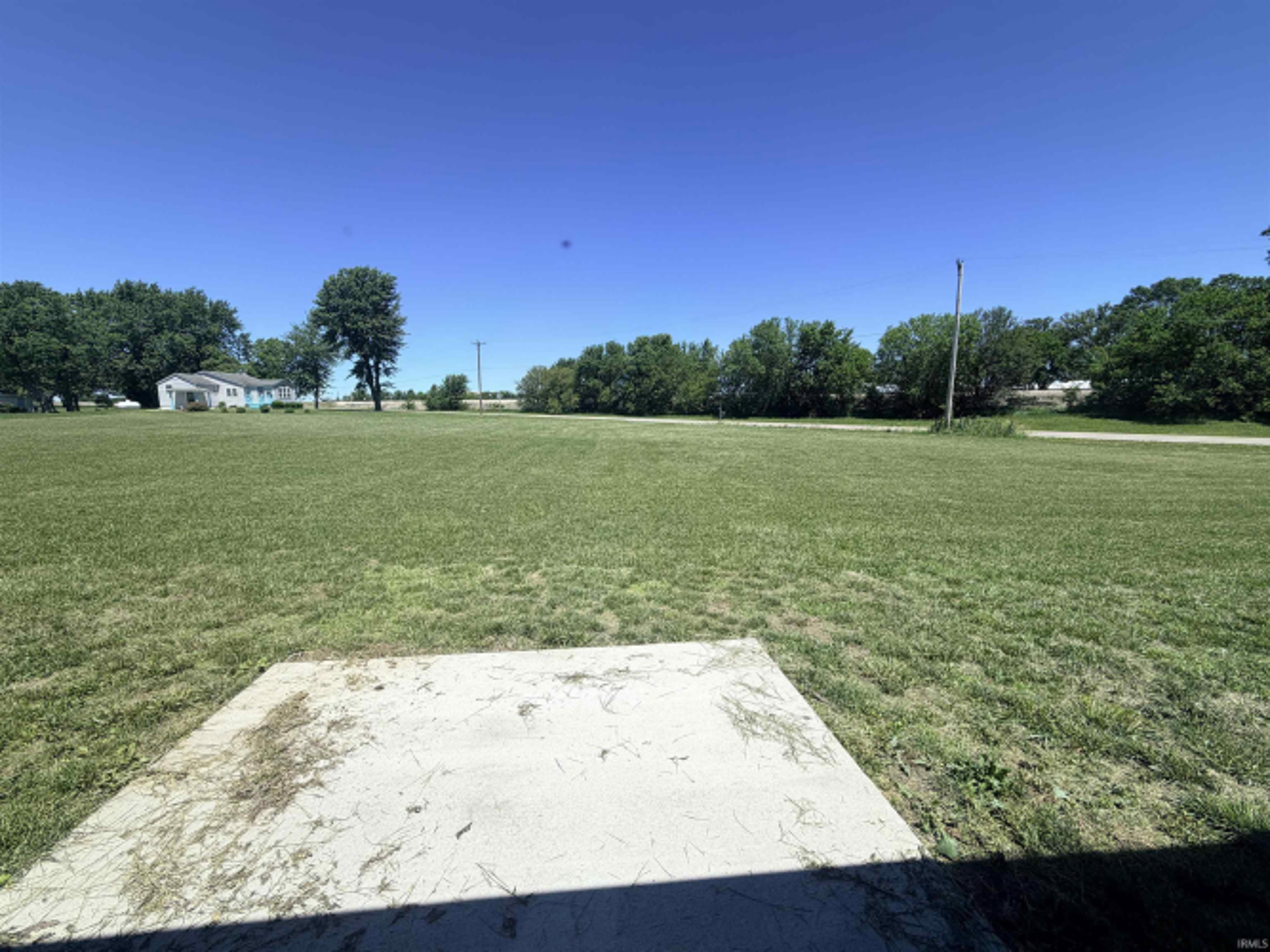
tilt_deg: -8.0
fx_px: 514
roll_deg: +0.3
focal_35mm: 14
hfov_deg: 102.1
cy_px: 476
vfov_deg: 85.7
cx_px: 635
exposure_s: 1/770
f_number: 2.2
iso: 25
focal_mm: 2.22
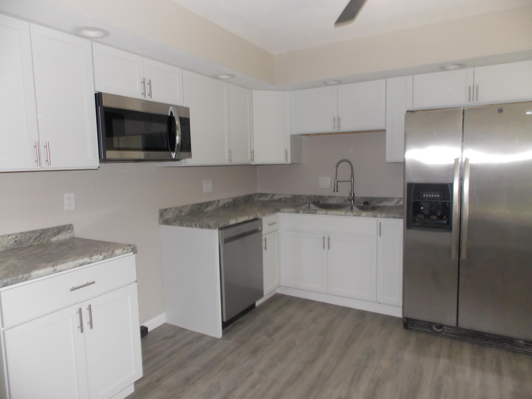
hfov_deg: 73.9
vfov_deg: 58.9
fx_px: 353
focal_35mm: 23
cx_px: 266
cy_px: 200
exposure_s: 1/30
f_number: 3.1
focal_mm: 4
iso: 200
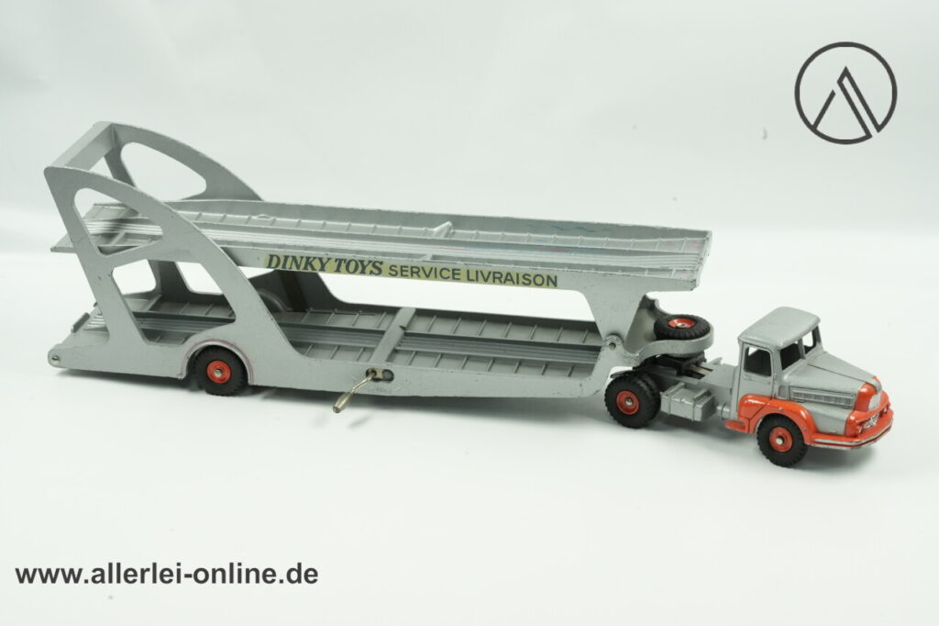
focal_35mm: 90
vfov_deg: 15.2
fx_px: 2347
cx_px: 470
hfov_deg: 22.6
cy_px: 313
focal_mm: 90
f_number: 16
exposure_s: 1/40
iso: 2500
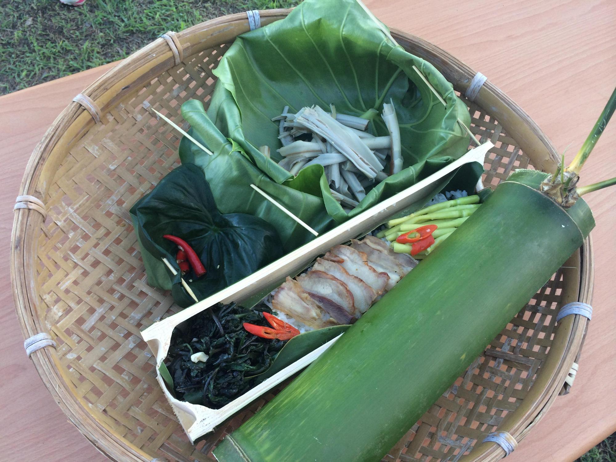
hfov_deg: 60.0
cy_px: 231
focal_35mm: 30
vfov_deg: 46.8
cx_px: 308
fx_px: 534
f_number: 2.2
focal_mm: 4.12
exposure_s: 1/120
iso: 64
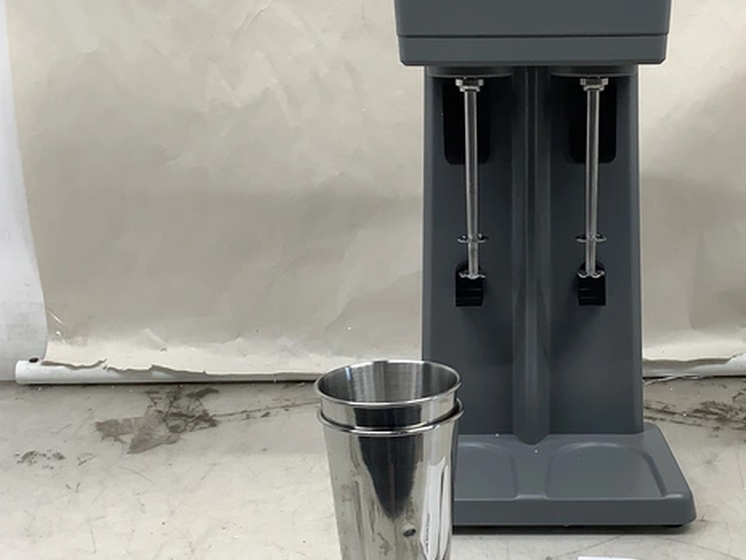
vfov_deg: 29.1
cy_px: 319
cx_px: 529
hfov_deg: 37.5
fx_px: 1078
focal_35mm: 50
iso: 64
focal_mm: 3.3
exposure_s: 1/100
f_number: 2.4
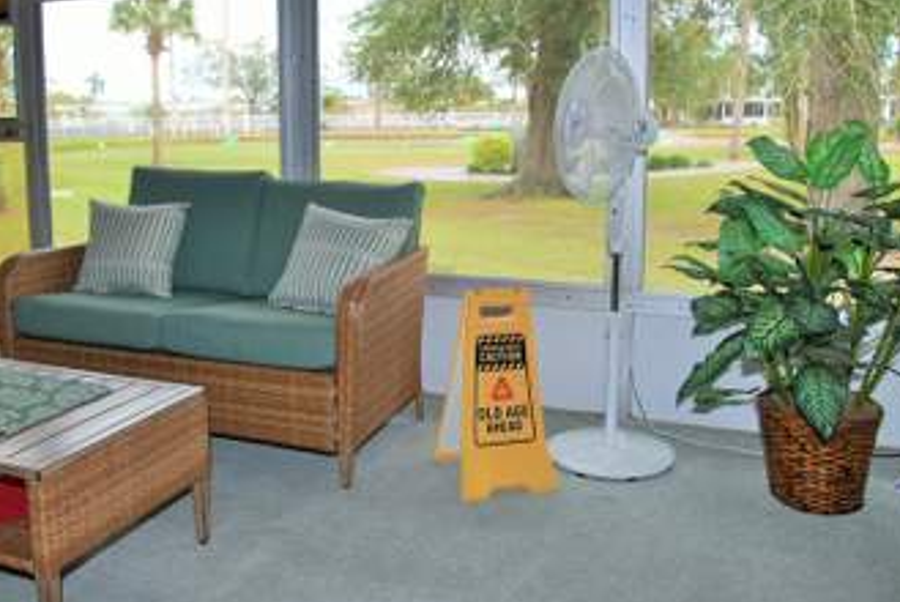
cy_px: 209
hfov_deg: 54.3
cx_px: 413
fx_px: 876
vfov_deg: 37.6
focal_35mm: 35
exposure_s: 1/100
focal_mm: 16
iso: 200
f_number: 5
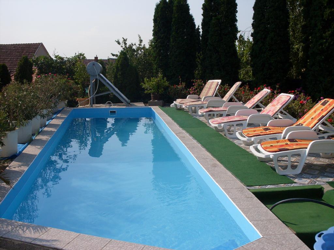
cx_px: 167
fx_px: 367
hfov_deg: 49.0
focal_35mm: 38
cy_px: 125
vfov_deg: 37.7
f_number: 8.4
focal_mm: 6.3
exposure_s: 1/500
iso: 120
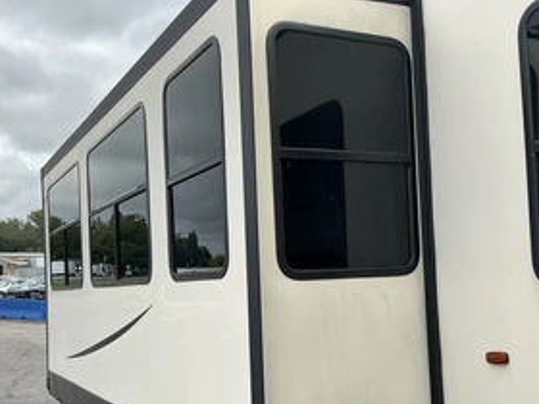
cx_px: 243
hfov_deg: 46.7
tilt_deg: -0.5
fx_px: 623
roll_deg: +1.0
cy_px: 273
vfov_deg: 35.6
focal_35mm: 40
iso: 25
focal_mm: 3
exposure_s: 1/944
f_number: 1.8
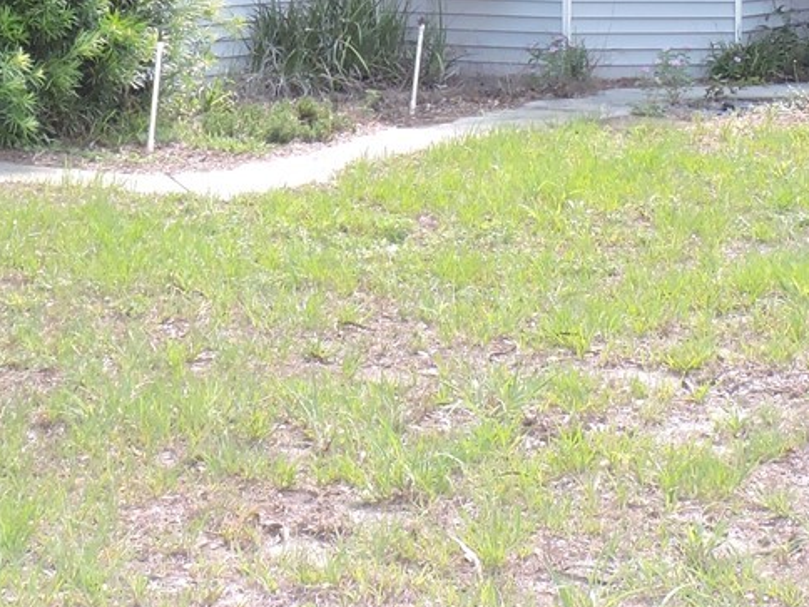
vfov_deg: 13.1
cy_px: -204
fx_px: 2547
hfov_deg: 18.0
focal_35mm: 109
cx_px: 371
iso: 250
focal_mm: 5.9
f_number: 3.2
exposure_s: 1/250
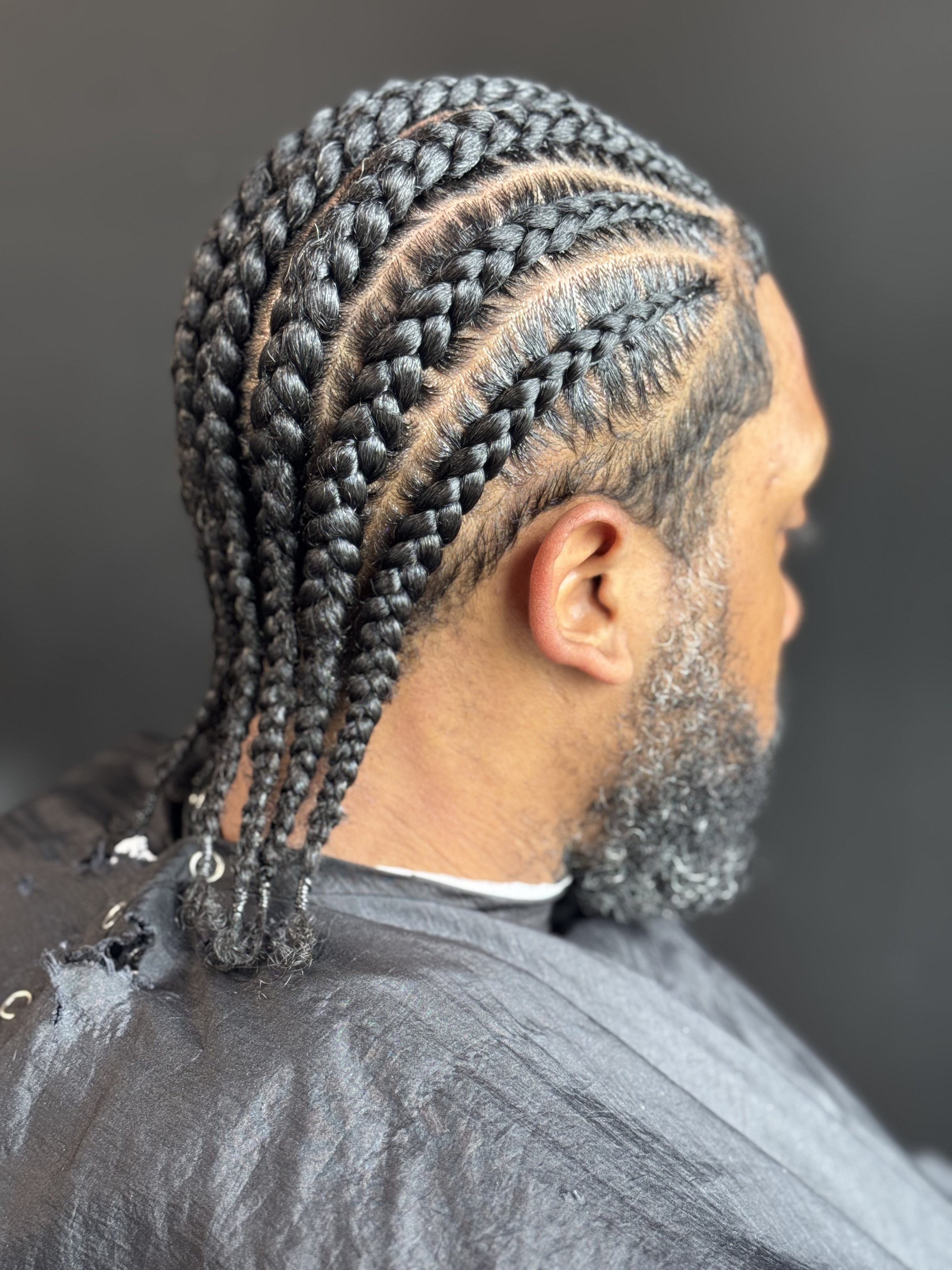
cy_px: 635
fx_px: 1760
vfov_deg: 39.7
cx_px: 476
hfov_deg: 30.3
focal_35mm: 48
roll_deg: +1.0
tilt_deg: -16.5
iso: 125
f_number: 1.78
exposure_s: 1/55
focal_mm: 6.76
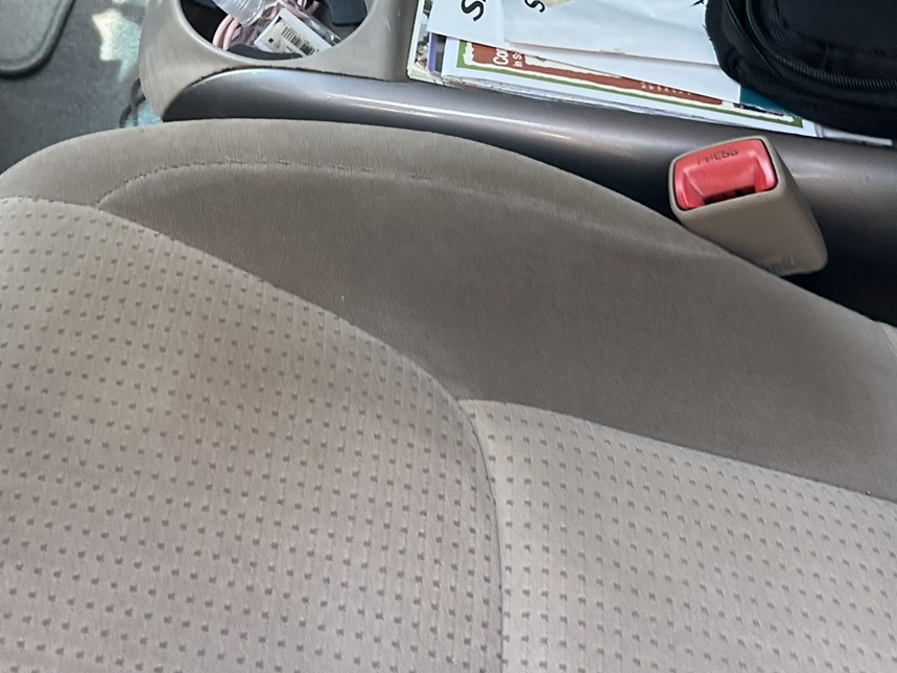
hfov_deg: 30.6
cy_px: 3
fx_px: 1606
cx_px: 210
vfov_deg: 22.7
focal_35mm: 62
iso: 50
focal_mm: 5.7
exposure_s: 1/242
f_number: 1.5
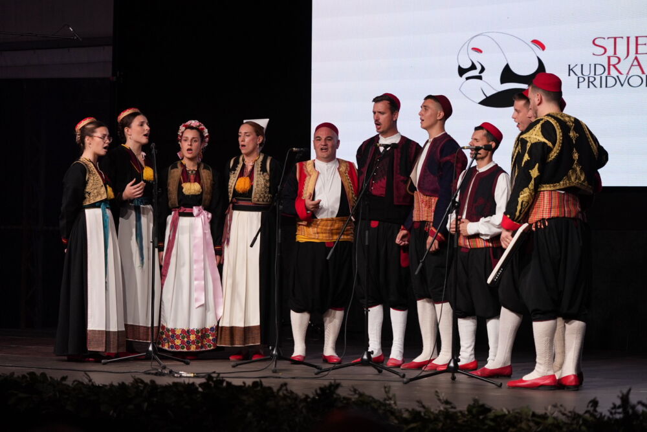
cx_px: 324
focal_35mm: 123
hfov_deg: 16.6
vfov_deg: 11.2
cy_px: 216
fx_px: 2212
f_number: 4
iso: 1000
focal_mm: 123
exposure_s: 1/200
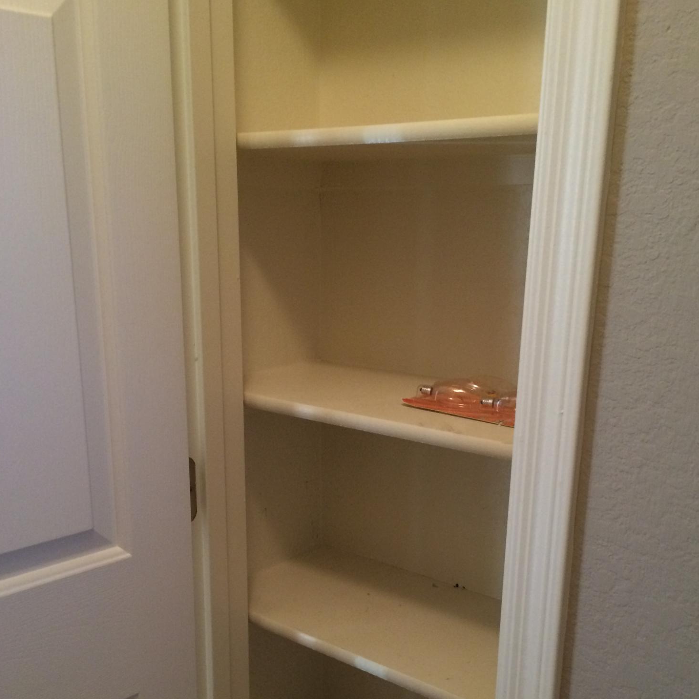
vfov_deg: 46.6
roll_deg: +0.2
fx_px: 800
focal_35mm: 35
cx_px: 346
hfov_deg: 47.2
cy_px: 454
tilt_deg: -16.2
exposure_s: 1/24
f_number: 2.2
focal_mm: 4.15
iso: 250
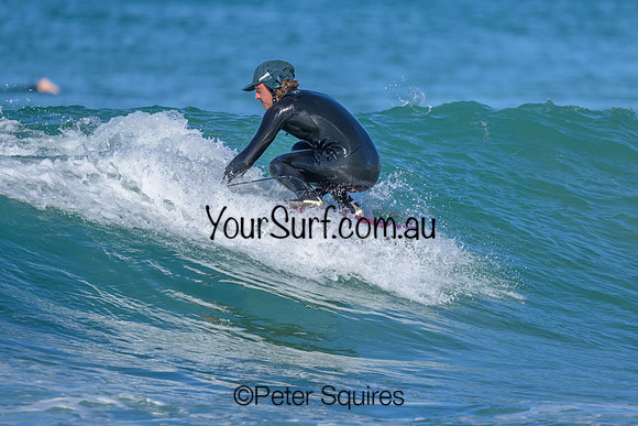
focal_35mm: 1093
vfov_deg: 1.3
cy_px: 151
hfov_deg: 1.9
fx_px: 19373
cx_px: 331
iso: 320
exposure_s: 1/2000
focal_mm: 800
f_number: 6.3
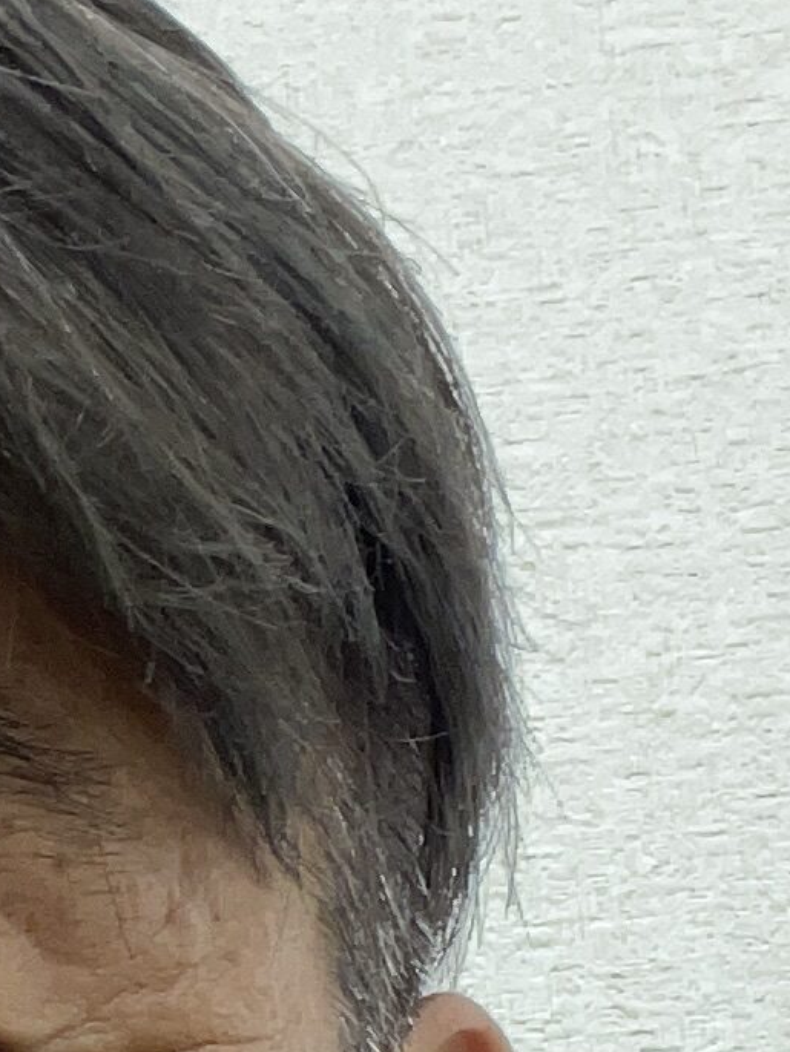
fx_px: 4105
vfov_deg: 14.0
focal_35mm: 135
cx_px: -523
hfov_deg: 10.5
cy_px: 1376
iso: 80
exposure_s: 1/60
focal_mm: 2.71
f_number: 2.2
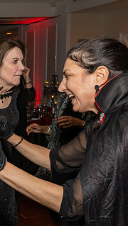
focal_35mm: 51
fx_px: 307
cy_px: 124
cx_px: -92
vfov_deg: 40.5
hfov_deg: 19.0
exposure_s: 1/250
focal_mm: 17
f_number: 7.1
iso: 640
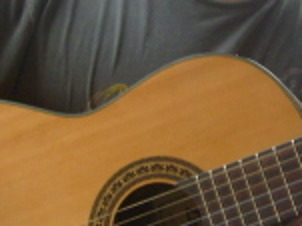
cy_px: 37
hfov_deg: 16.9
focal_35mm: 116
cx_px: 226
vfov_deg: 12.7
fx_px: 1011
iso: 80
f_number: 2.8
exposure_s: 1/90
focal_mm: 5.8
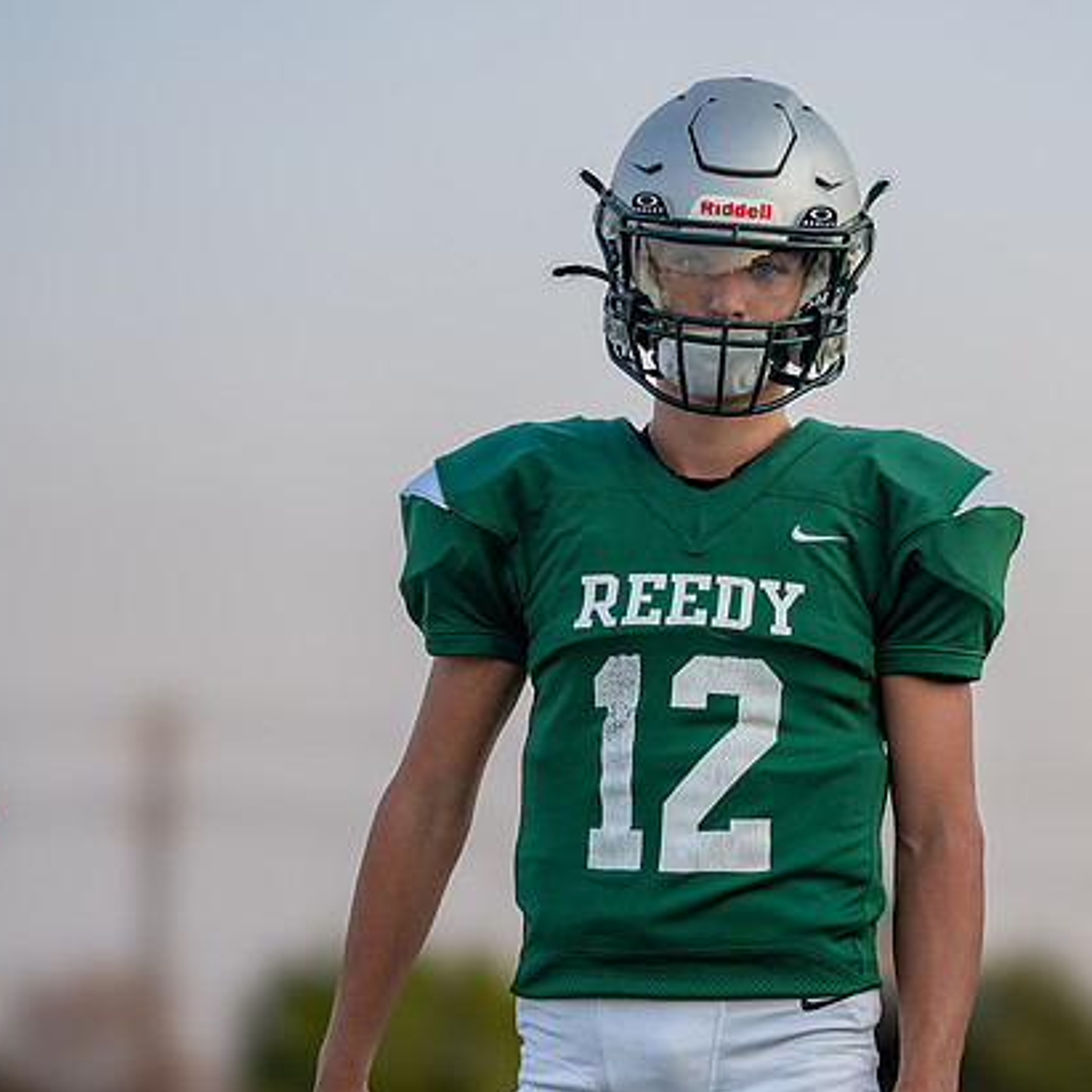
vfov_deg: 10.1
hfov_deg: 10.1
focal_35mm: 173
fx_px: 6174
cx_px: 762
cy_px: 508
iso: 320
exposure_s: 1/2000
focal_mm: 125
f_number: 2.8
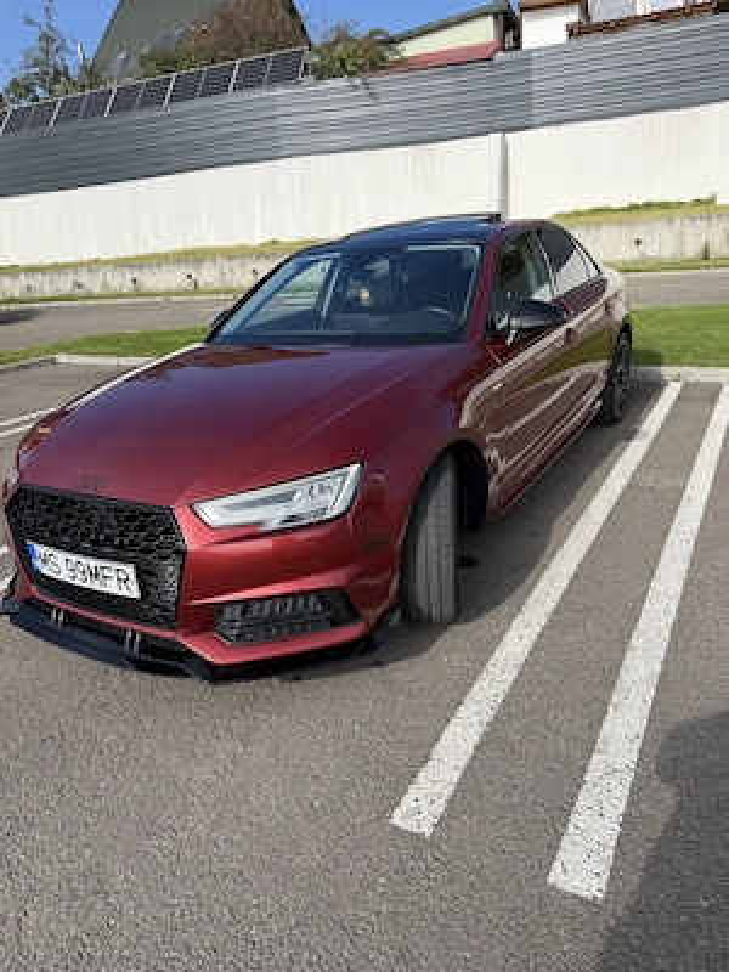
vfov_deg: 71.6
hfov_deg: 56.8
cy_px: 486
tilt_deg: -19.1
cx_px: 364
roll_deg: +5.0
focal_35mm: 24
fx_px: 674
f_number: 1.78
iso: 80
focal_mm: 6.76
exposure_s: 1/4167
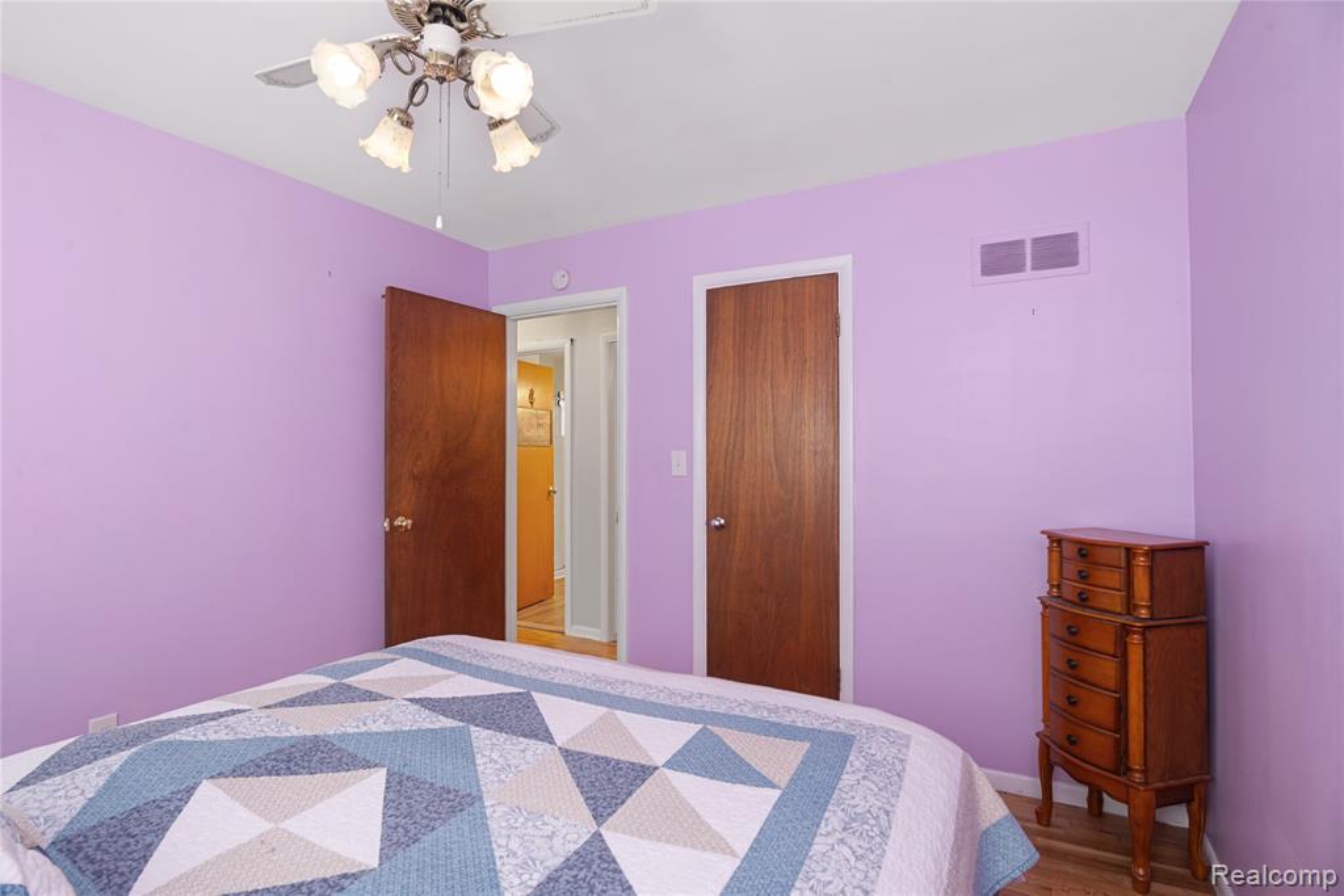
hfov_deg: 61.9
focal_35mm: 30
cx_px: 672
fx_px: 1120
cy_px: 448
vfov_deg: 43.6
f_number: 9
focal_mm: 30
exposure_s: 1/2
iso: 320
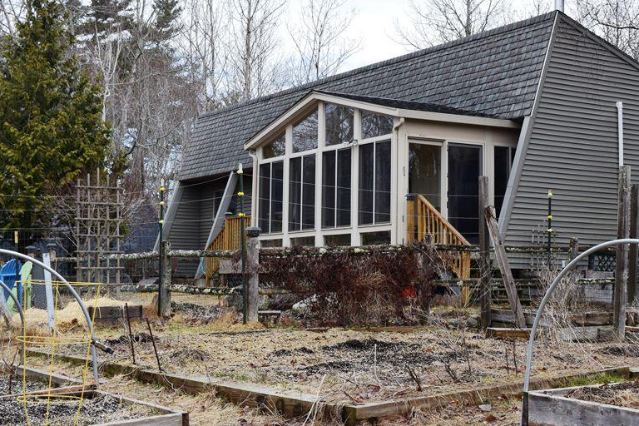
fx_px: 1136
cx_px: 414
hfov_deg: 31.2
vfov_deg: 21.2
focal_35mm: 64
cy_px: 157
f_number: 10
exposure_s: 1/250
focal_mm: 32
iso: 400
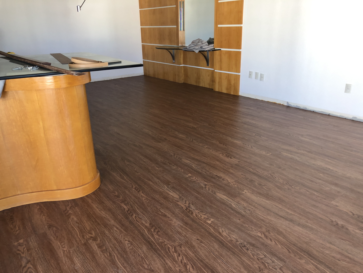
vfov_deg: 49.7
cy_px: 136
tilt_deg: -19.4
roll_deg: +0.7
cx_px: 182
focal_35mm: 28
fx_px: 294
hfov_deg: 63.4
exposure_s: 1/30
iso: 32
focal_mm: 4
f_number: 1.8
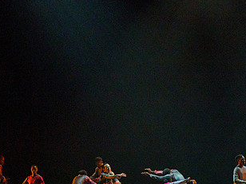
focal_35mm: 218
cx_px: 152
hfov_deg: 9.1
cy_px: 64
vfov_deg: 6.8
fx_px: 1549
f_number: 5.6
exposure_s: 1/250
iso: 6400
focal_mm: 100
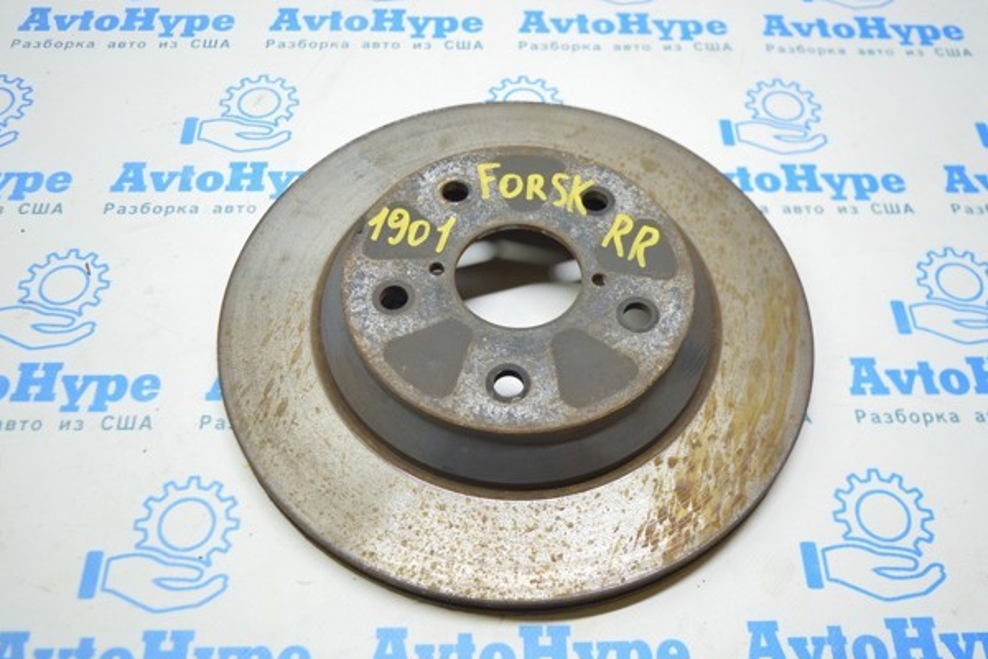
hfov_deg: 56.5
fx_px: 920
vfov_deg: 39.4
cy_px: 348
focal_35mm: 34
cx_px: 497
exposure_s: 1/40
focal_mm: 21
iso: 400
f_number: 3.8
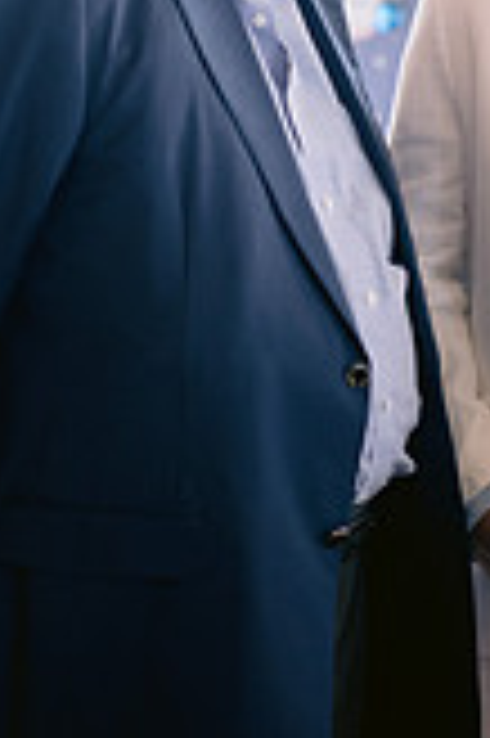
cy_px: 68
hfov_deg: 9.9
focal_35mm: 137
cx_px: 494
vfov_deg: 14.8
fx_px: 2803
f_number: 2
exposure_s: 1/160
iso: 800
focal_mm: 50
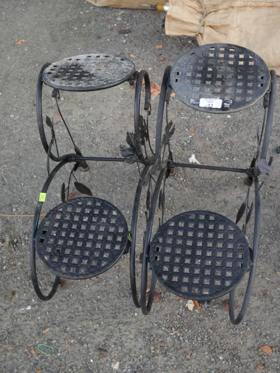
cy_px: 186
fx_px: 518
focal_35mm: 48
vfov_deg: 39.7
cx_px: 140
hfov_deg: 30.3
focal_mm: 24
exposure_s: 1/60
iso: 200
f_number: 5.2
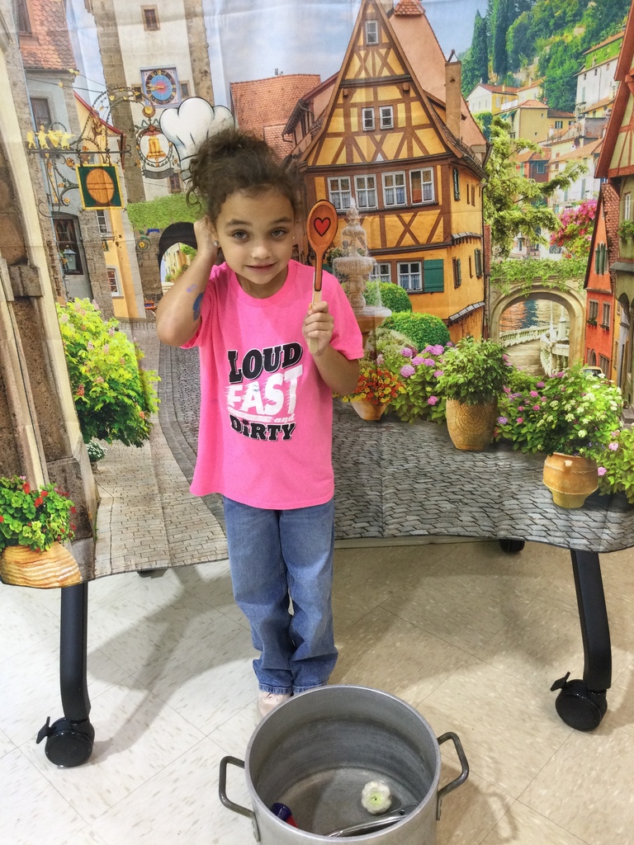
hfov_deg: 45.4
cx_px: 317
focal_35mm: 31
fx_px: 757
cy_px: 422
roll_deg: +2.0
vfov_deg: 58.4
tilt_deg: -23.2
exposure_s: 1/30
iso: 80
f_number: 2.4
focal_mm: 3.3
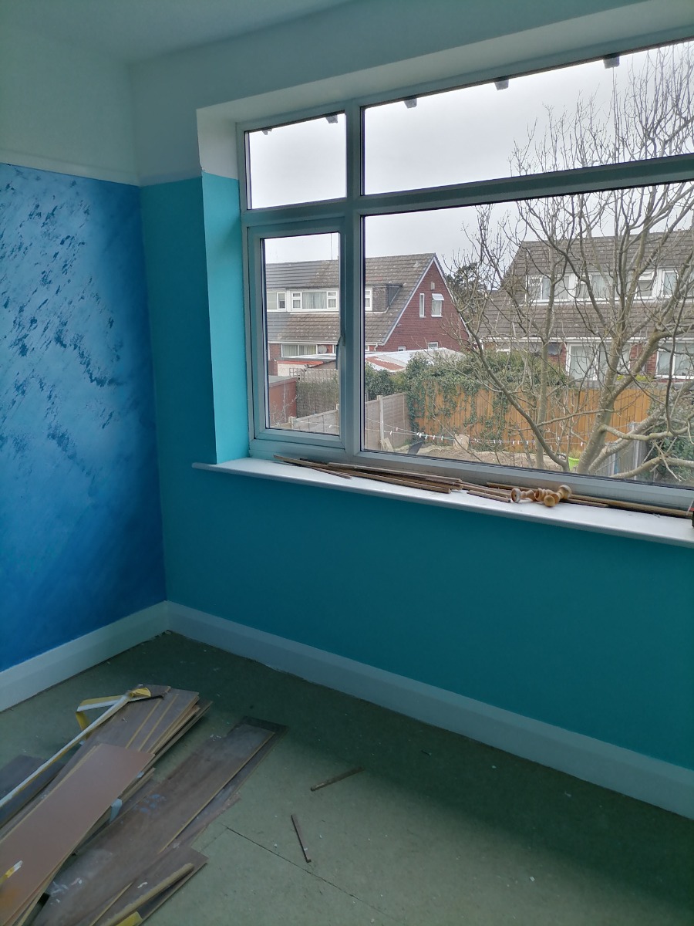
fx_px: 722
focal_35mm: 27
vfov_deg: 65.3
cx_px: 347
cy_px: 463
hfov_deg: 51.4
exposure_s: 1/50
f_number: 1.8
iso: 80
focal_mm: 5.4
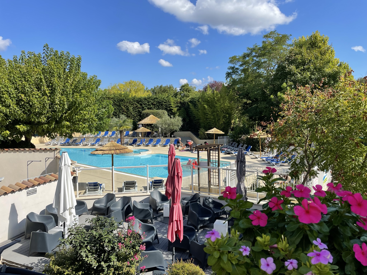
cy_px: 138
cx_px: 184
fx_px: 276
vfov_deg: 53.1
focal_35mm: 26
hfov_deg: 67.3
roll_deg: +0.4
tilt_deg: -3.1
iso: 32
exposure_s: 1/3300
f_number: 1.6
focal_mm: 4.2
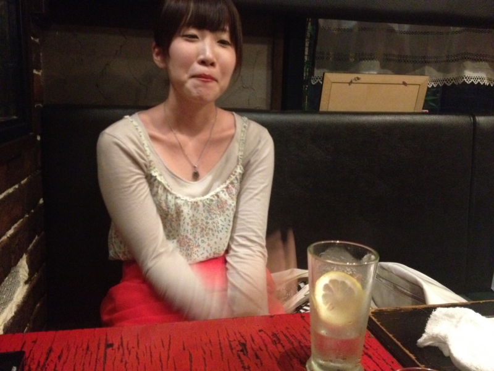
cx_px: 247
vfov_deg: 40.7
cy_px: 186
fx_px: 499
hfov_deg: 52.6
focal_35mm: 35
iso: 800
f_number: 2.4
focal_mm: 4.28
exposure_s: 1/15
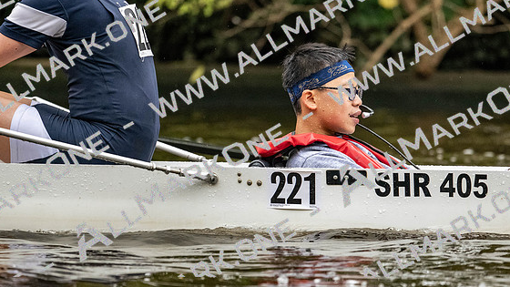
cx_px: 261
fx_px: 8817
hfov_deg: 3.3
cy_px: 121
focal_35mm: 652
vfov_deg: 1.9
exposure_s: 1/2500
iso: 4000
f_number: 4.5
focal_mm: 400
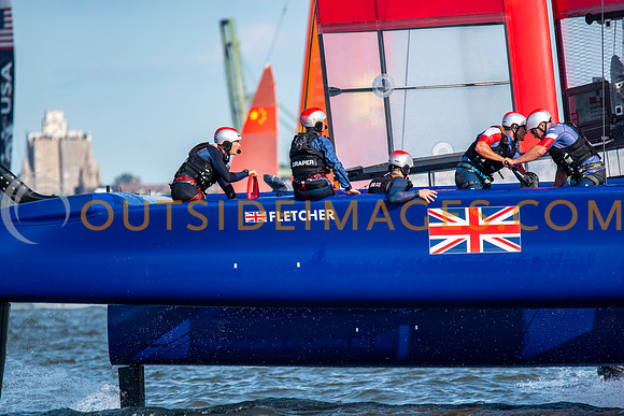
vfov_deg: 2.2
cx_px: 312
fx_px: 10922
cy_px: 208
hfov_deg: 3.3
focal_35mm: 630
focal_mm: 420
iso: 500
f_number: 5.6
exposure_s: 1/1600
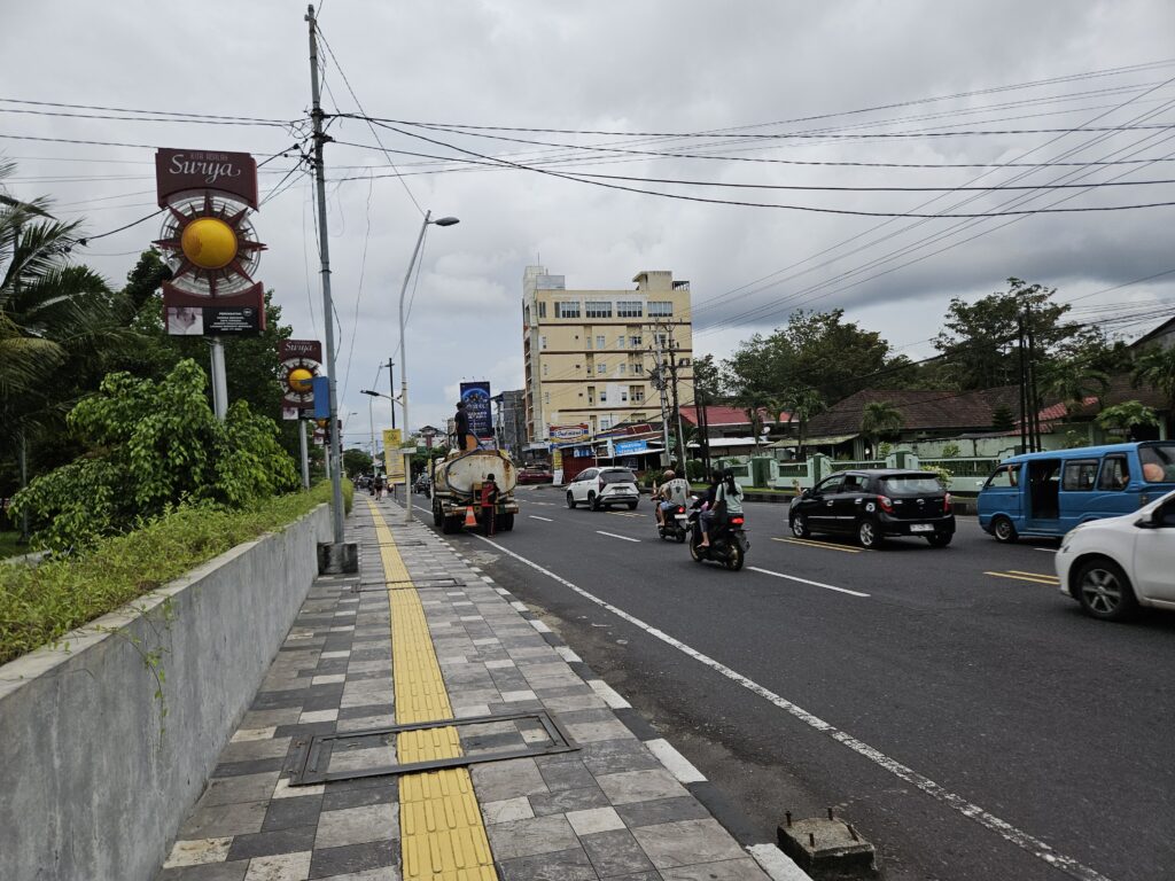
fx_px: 781
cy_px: 440
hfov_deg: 73.9
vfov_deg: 58.9
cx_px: 588
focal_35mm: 23
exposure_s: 1/180
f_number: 1.8
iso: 40
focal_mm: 5.4
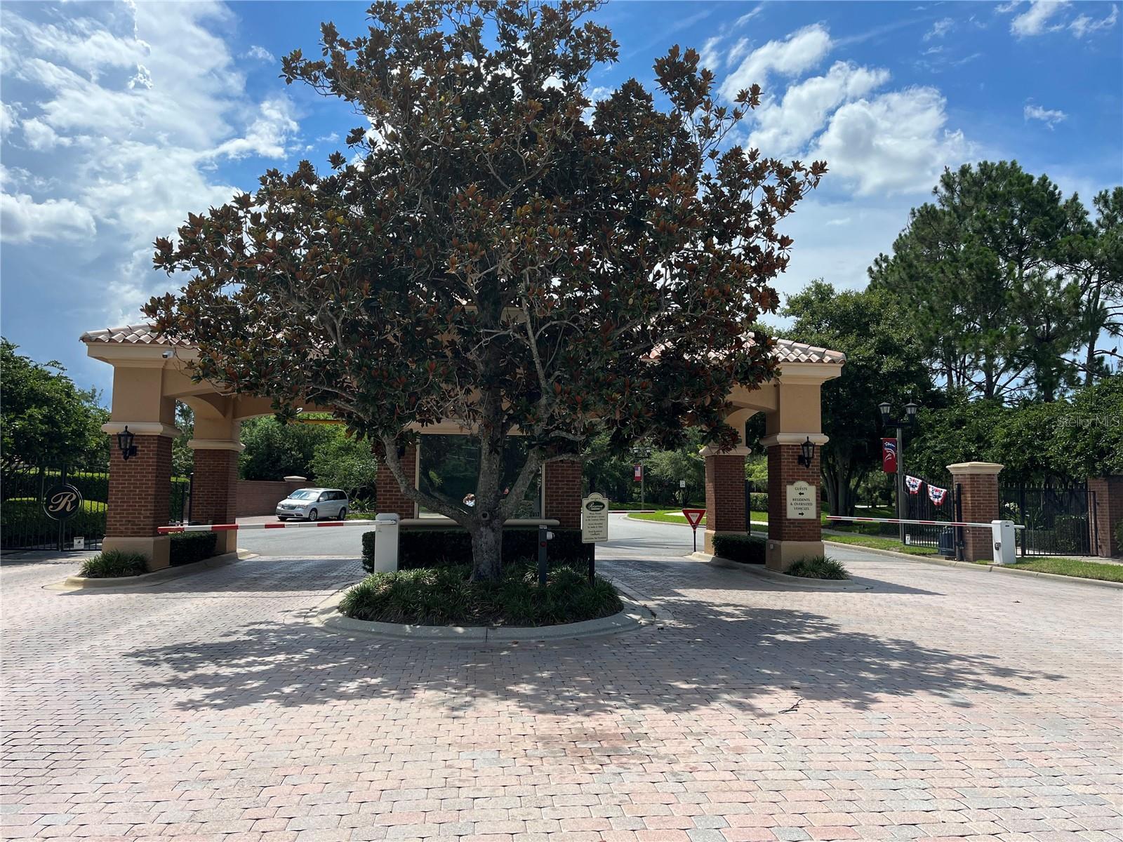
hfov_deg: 67.3
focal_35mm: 26
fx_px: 843
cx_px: 562
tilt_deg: +5.0
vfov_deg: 53.1
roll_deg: -0.2
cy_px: 421
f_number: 1.6
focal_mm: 5.1
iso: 50
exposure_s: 1/3745
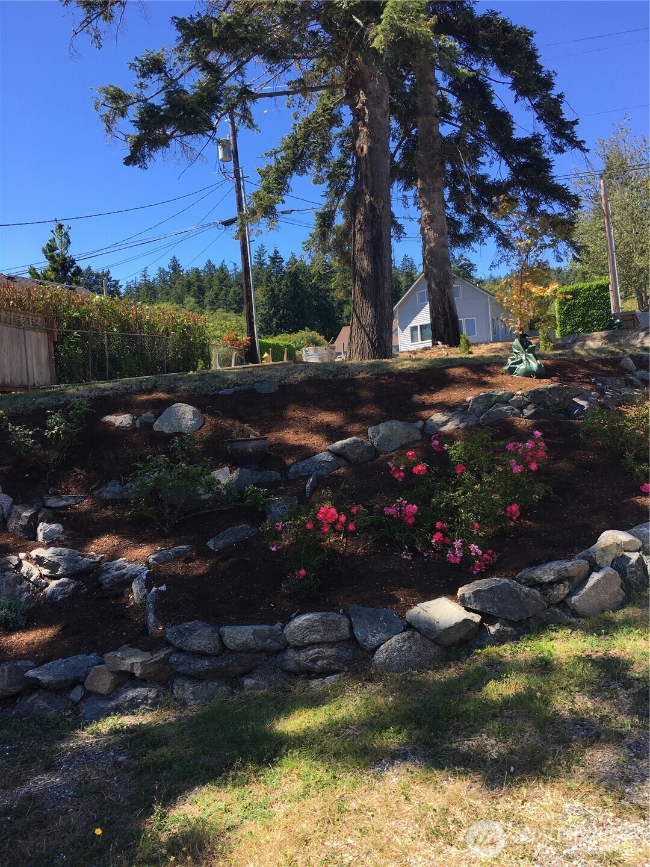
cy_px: 434
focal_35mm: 29
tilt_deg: -0.2
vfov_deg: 61.7
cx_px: 325
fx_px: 726
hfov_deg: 48.2
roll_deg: +4.2
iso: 25
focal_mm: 4.15
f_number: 2.2
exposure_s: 1/516
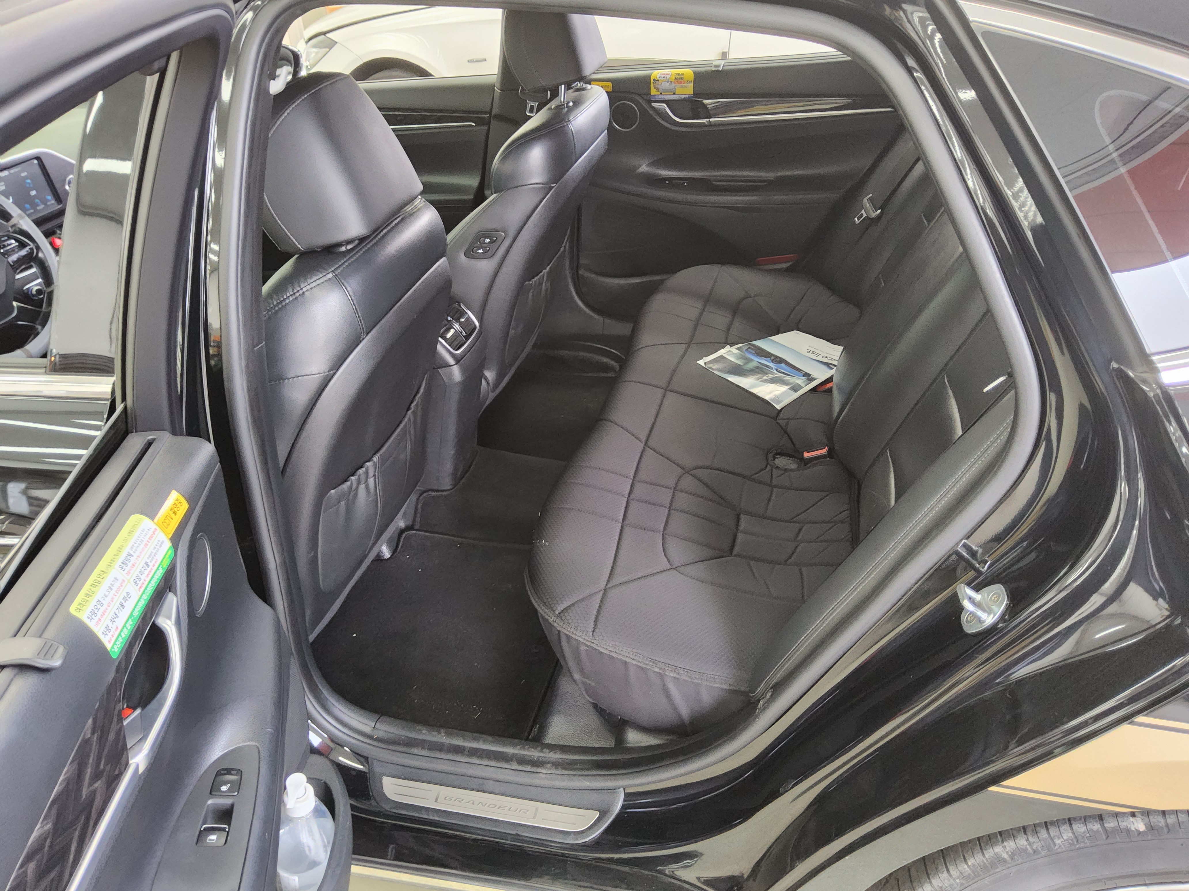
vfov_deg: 54.9
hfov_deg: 69.4
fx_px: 859
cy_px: 446
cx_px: 594
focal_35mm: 25
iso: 500
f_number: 2
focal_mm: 3.08
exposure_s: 1/100
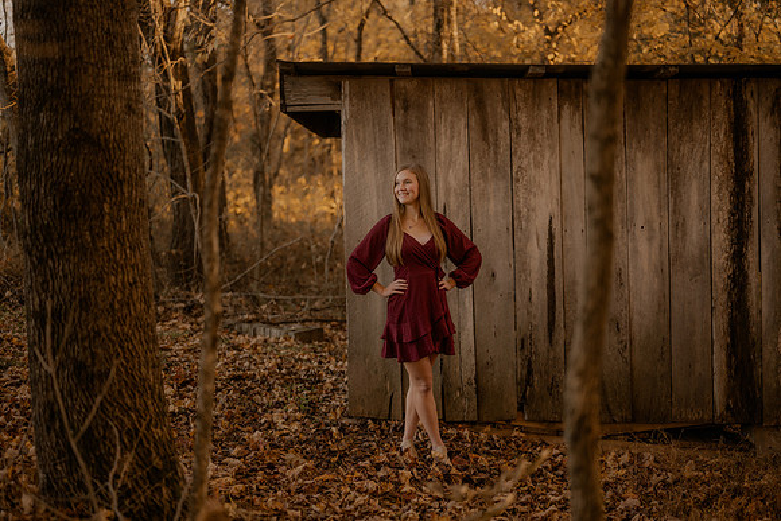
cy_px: 260
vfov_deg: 27.0
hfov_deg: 39.6
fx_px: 1085
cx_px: 390
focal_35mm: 50
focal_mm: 50
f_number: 1.8
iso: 250
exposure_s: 1/400
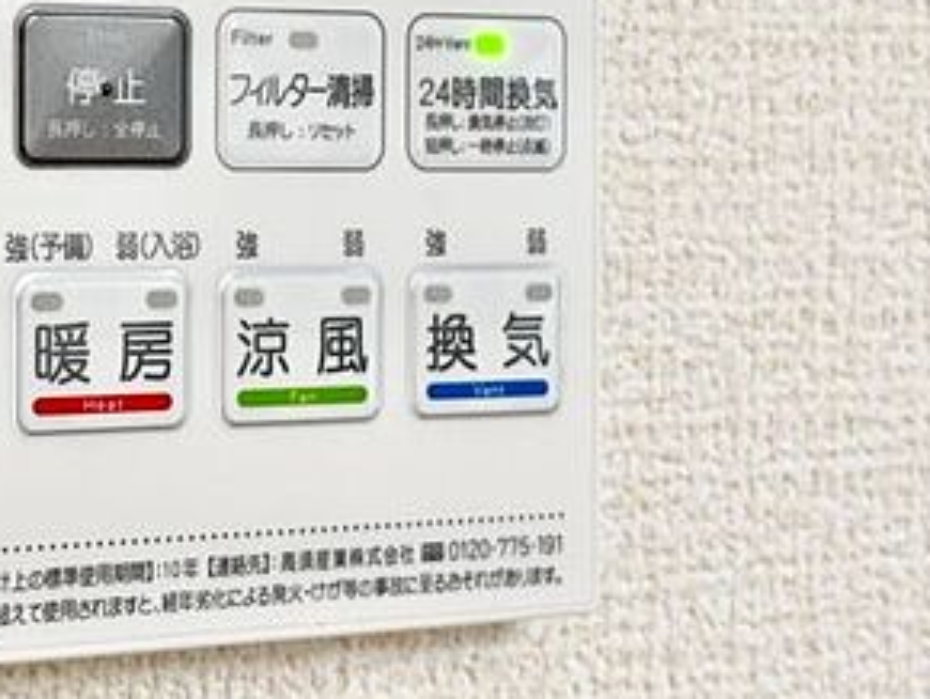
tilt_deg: +1.6
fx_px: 2985
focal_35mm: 111
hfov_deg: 17.4
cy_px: 88
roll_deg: +0.5
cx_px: 48
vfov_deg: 13.3
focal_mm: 5.96
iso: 80
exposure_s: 1/50
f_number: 1.6
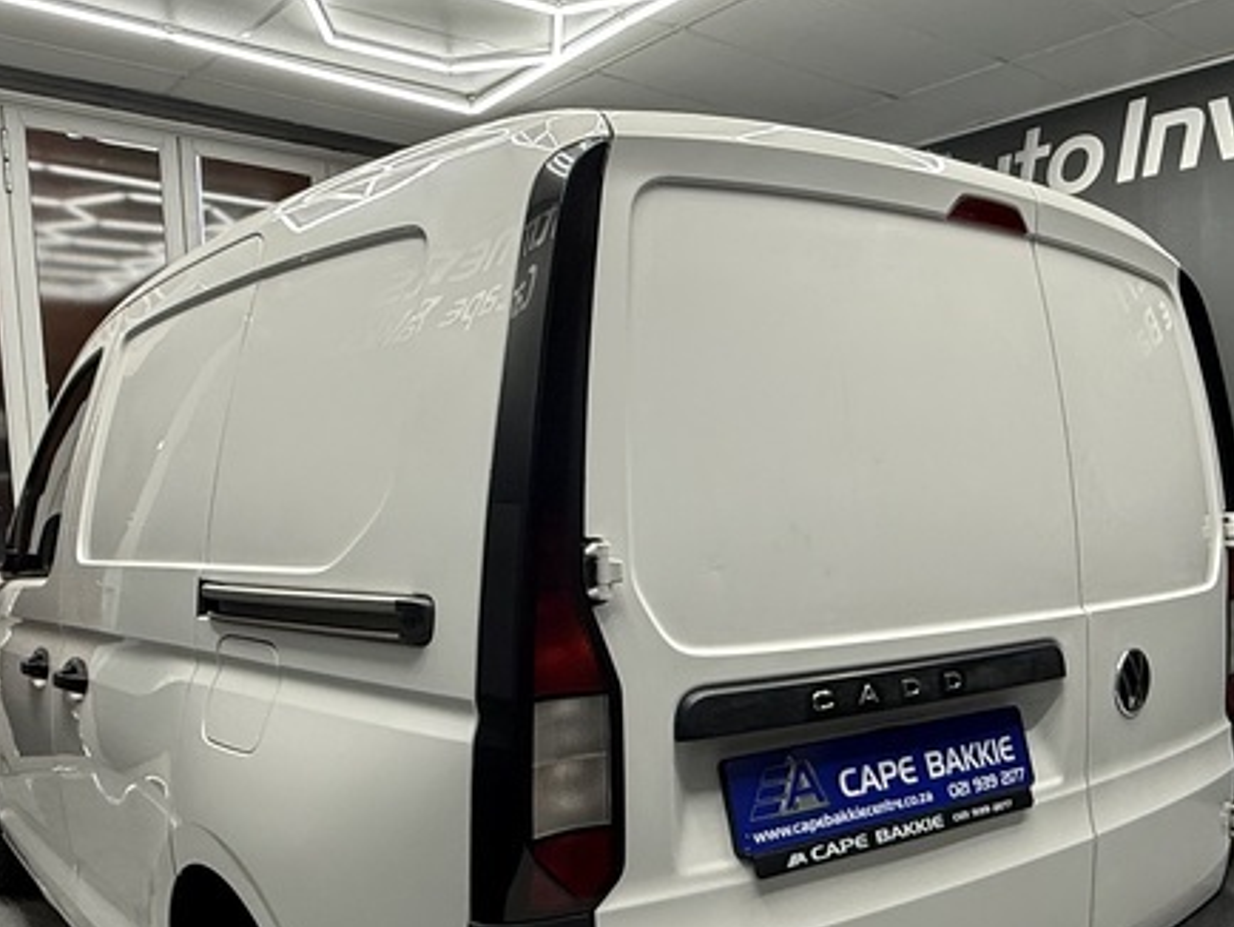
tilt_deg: -6.7
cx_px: 808
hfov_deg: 54.4
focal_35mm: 33
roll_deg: -0.1
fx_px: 1177
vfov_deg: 42.4
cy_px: 626
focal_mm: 2.22
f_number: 2.2
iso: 160
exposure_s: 1/100
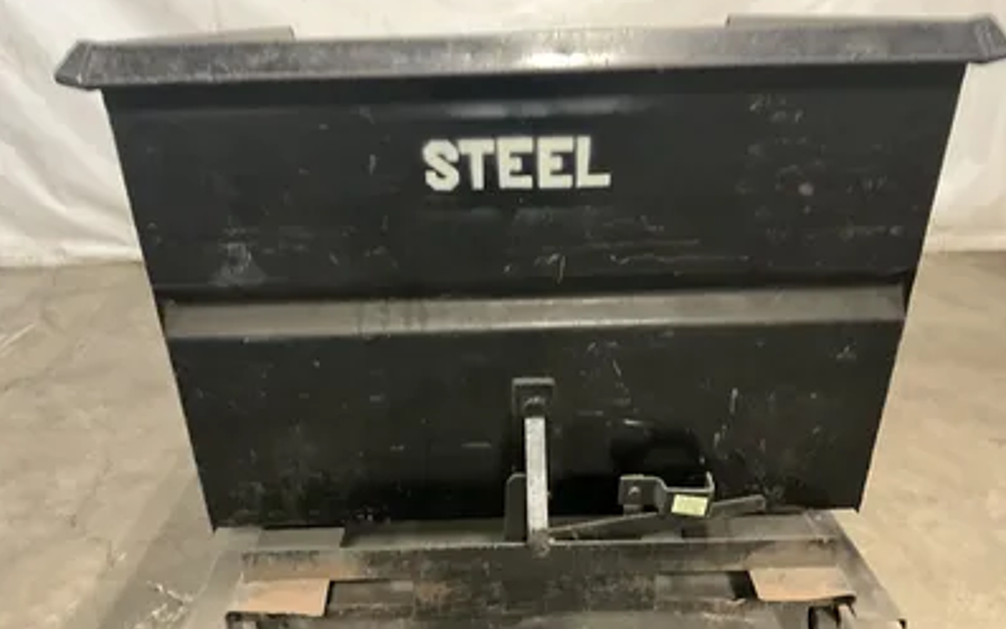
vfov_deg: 40.6
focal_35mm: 31
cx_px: 502
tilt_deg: -19.3
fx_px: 850
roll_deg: +1.5
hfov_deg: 61.2
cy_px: 322
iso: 640
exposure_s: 1/29
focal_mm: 3
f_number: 1.8
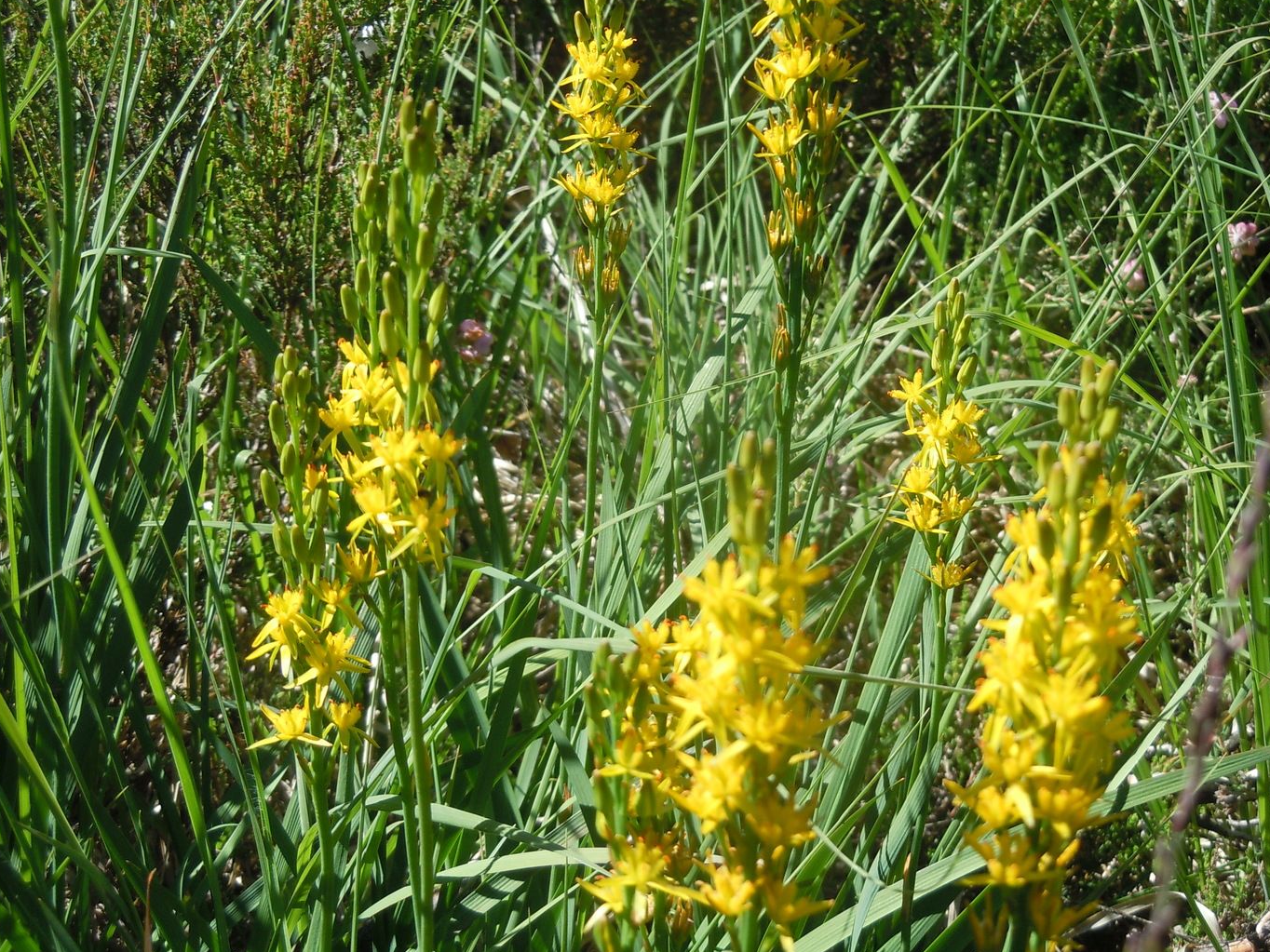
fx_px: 2238
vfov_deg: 24.0
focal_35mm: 61
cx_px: 716
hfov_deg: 31.6
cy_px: 397
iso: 100
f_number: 3.9
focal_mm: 9.3
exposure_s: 1/320
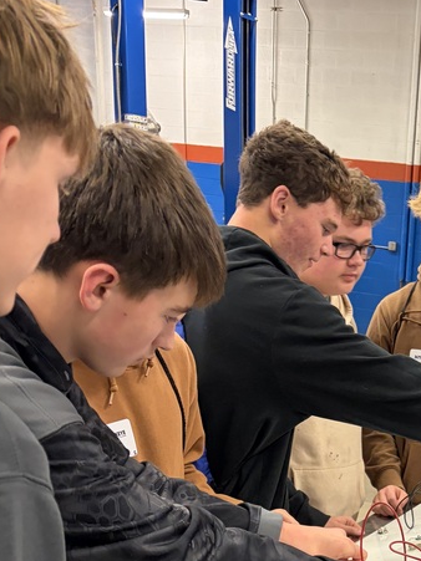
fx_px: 957
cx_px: 460
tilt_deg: -24.2
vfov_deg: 29.3
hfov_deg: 23.3
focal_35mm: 59
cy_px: 626
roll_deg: -7.1
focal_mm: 5.96
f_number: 1.6
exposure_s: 1/60
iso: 250
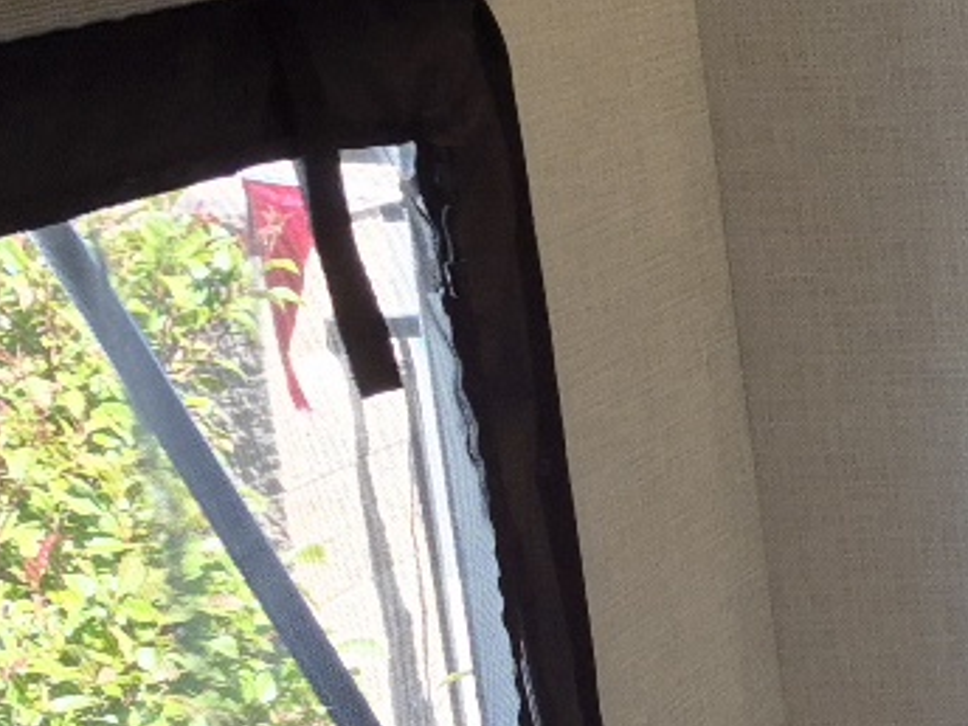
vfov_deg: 13.8
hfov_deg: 15.0
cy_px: 394
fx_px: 2992
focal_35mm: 107
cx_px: 1925
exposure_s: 1/182
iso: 80
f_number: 1.8
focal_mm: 5.4
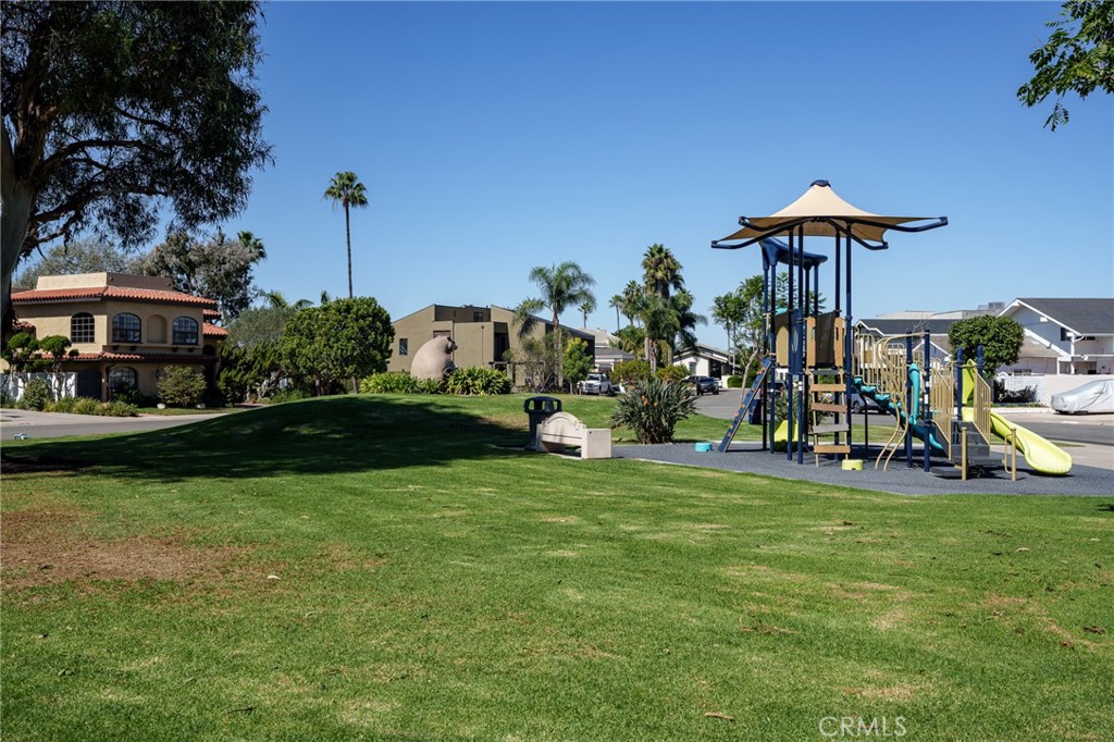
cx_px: 557
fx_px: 1083
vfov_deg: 37.8
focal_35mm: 35
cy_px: 371
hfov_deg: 54.4
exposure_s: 1/250
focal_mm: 35
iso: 200
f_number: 11
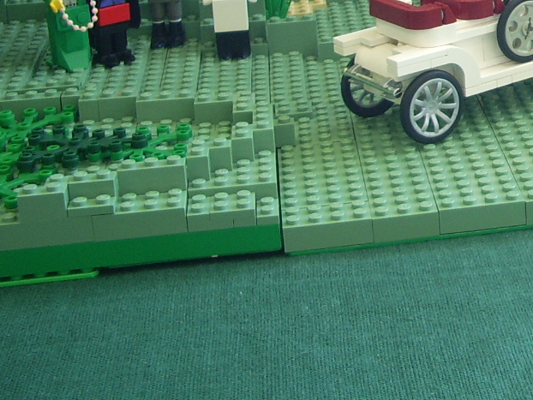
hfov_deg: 20.1
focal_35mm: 90
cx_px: 678
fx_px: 1386
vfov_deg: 15.9
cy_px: -55
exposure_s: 1/20
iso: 100
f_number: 2.6
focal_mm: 5.8
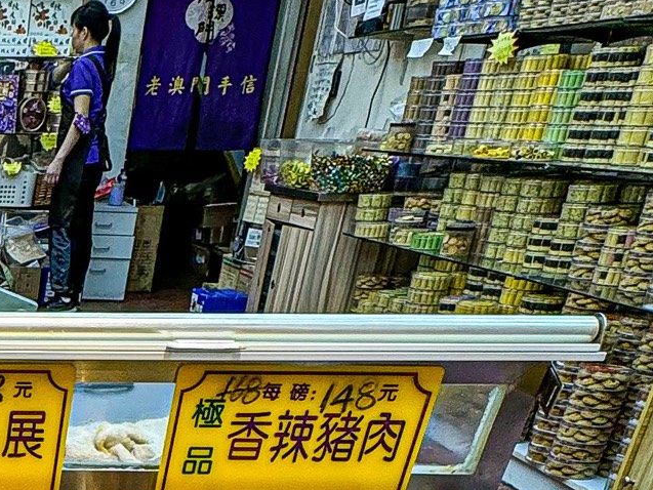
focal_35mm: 60
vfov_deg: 20.6
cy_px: 750
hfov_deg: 26.6
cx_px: -225
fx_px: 1132
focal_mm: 2.22
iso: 50
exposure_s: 1/100
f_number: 2.2
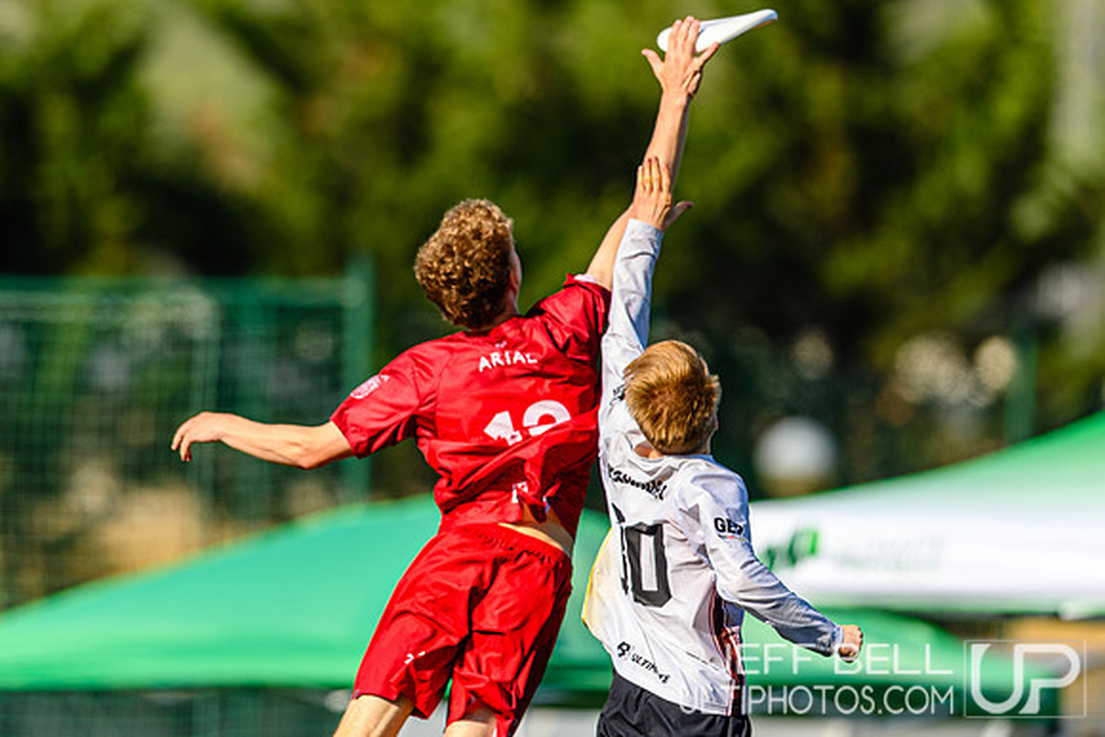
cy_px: 415
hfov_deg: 3.3
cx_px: 452
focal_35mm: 629
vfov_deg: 2.2
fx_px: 19301
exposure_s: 1/1250
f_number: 3.2
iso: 100
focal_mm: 400
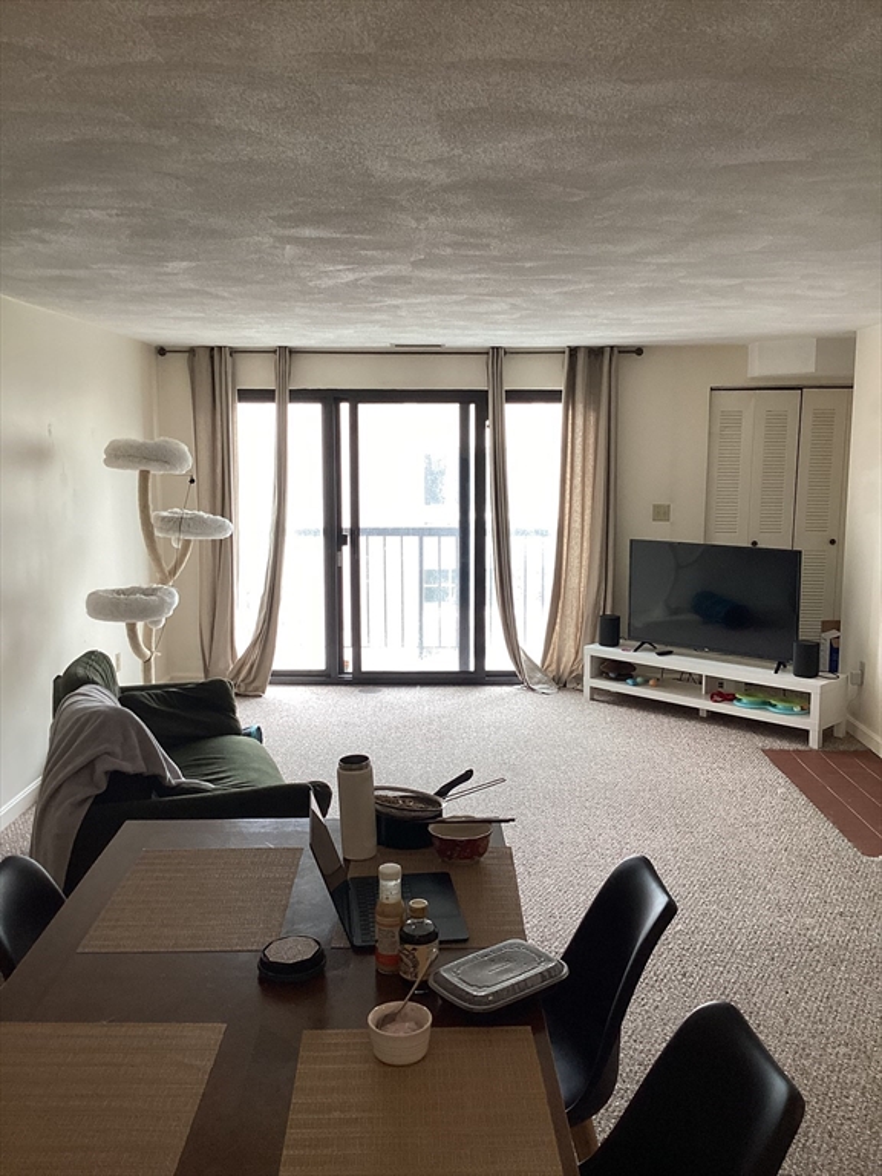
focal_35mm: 31
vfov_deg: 58.4
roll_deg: -1.4
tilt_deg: -8.7
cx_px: 441
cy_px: 588
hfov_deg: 45.4
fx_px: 1053
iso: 64
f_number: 2.4
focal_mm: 3.3
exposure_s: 1/60
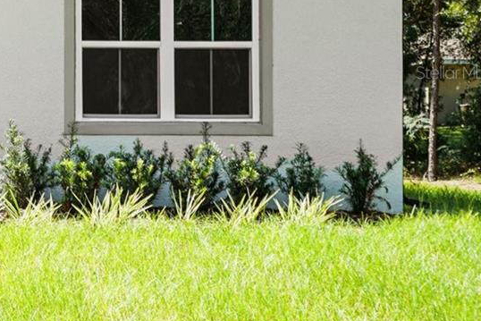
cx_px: -220
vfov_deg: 13.1
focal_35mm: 104
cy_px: 72
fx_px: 1390
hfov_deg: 17.8
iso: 50
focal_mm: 35
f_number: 8
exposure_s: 1/90
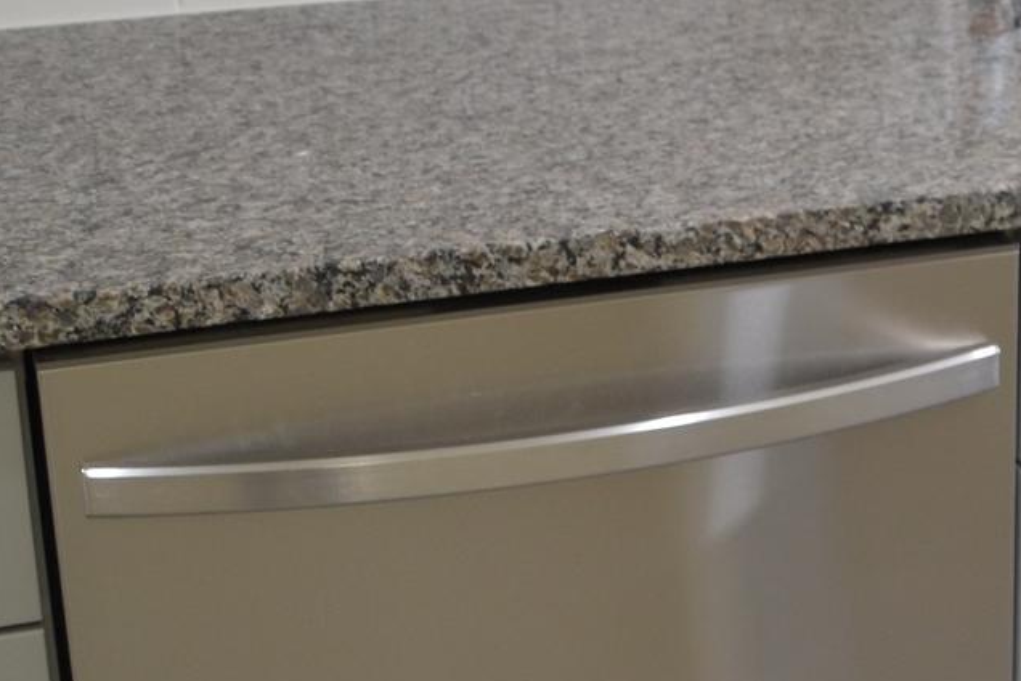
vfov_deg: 15.7
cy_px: 247
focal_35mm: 87
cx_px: 1149
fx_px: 2467
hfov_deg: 22.0
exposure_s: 1/50
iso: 400
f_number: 3.5
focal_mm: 18
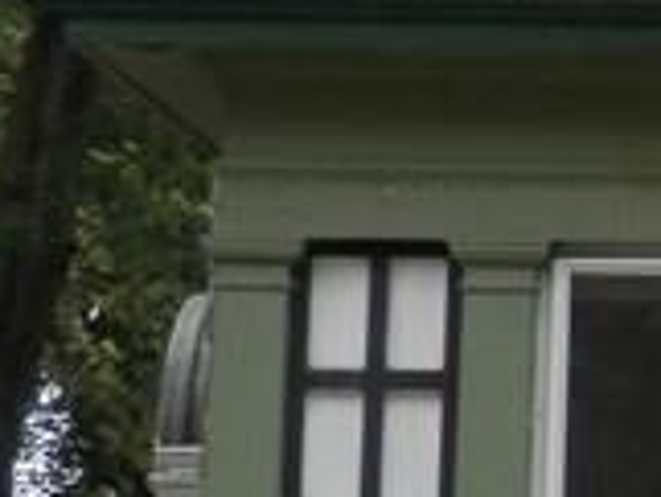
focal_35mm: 235
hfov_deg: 7.7
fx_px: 4491
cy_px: 70
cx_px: 1659
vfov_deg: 6.3
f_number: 3.6
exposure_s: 1/400
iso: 80
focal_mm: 6.6
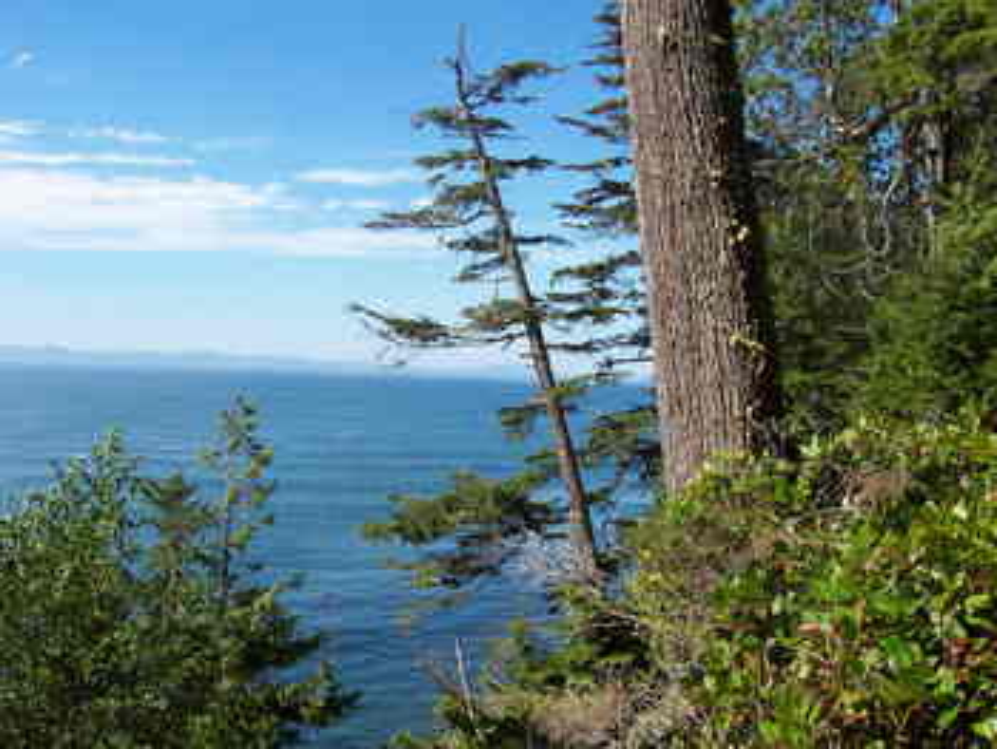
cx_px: 498
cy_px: 374
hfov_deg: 50.1
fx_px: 1066
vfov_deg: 38.7
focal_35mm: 37
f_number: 5.6
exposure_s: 1/350
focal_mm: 5.6
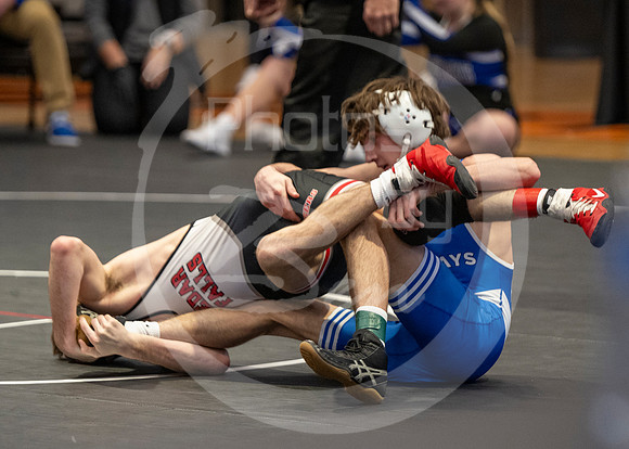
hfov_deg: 7.4
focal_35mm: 271
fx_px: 4842
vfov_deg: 5.3
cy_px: 375
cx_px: 336
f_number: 2.8
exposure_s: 1/1000
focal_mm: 155
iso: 3200
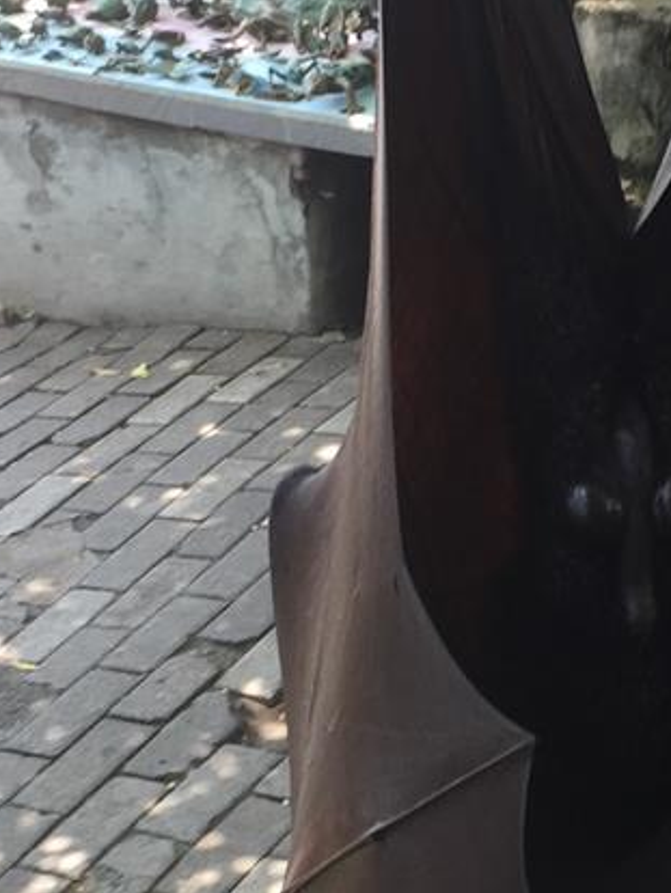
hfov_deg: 17.5
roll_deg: +2.7
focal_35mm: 84
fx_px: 2169
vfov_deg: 23.2
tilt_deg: -32.4
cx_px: 522
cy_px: 602
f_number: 2.2
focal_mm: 4.15
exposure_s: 1/50
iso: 32
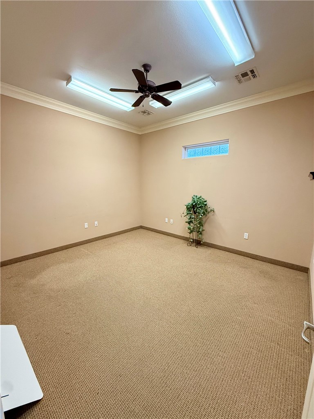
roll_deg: +0.0
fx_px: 169
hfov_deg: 85.7
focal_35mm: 14
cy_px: 210
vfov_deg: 102.1
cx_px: 157
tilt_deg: -7.9
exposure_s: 1/120
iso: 400
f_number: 2.2
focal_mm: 2.22
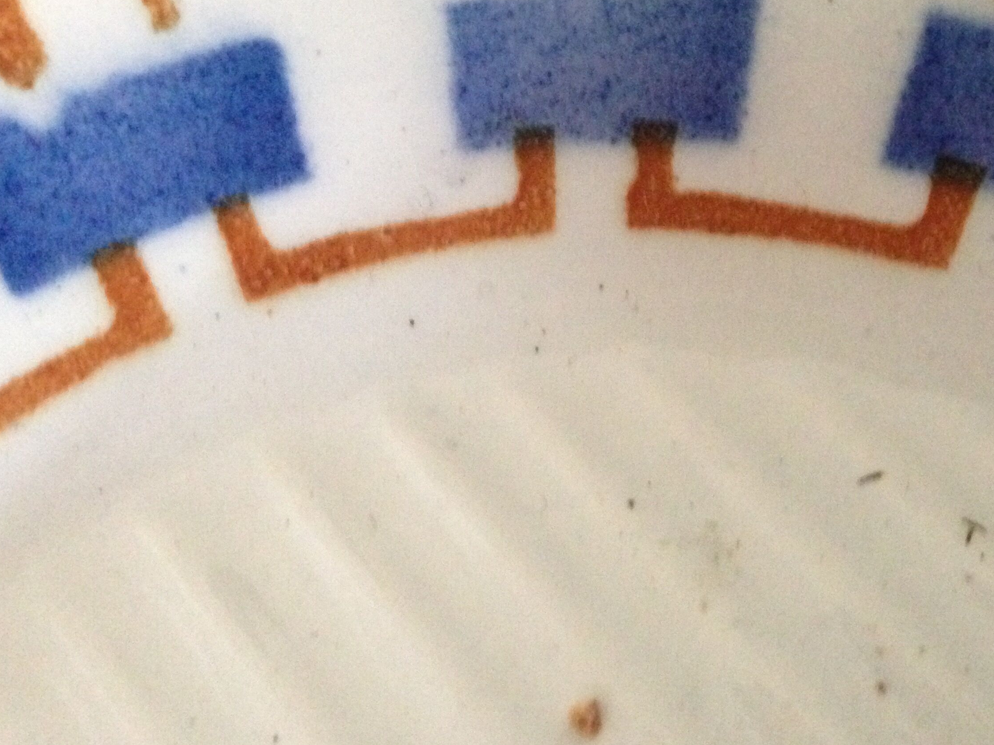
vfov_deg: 30.2
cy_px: 298
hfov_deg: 39.5
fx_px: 1378
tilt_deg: -63.7
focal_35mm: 48
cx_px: 593
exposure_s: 1/15
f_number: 2.4
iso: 800
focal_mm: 4.12
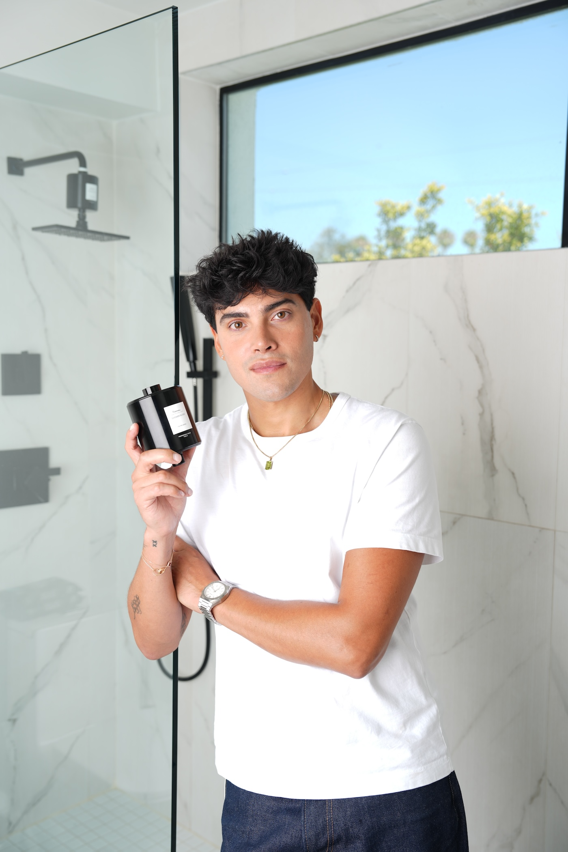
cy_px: 426
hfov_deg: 34.2
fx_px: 923
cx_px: 284
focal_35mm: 39
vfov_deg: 49.6
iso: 64
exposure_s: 1/200
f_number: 4
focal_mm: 39
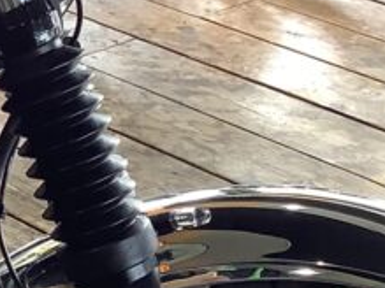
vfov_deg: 10.2
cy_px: 253
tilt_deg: -27.8
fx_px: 1612
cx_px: -163
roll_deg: +0.1
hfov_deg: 13.0
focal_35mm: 145
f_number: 2.4
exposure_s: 1/60
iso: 100
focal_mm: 3.3
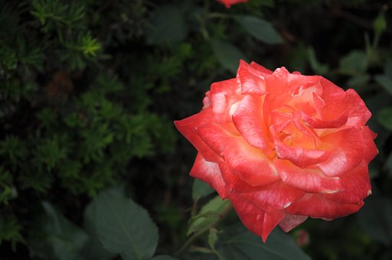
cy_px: 130
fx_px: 913
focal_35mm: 84
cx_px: 196
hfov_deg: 24.2
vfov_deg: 16.2
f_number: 4.5
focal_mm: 56
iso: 200
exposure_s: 1/320
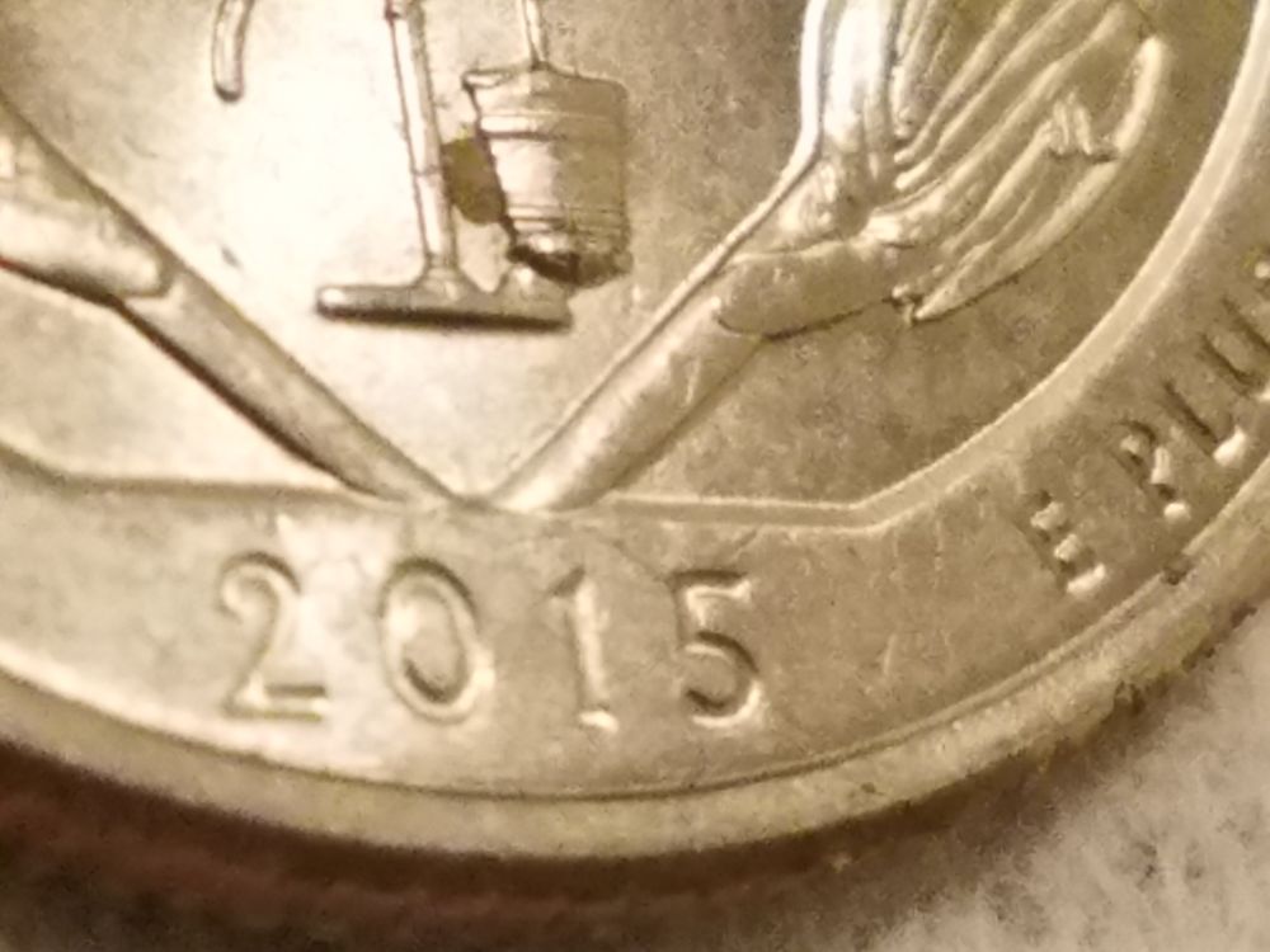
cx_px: 635
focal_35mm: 26
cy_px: 476
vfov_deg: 53.1
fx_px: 954
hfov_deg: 67.3
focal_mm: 4.2
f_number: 1.7
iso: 640
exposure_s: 1/60
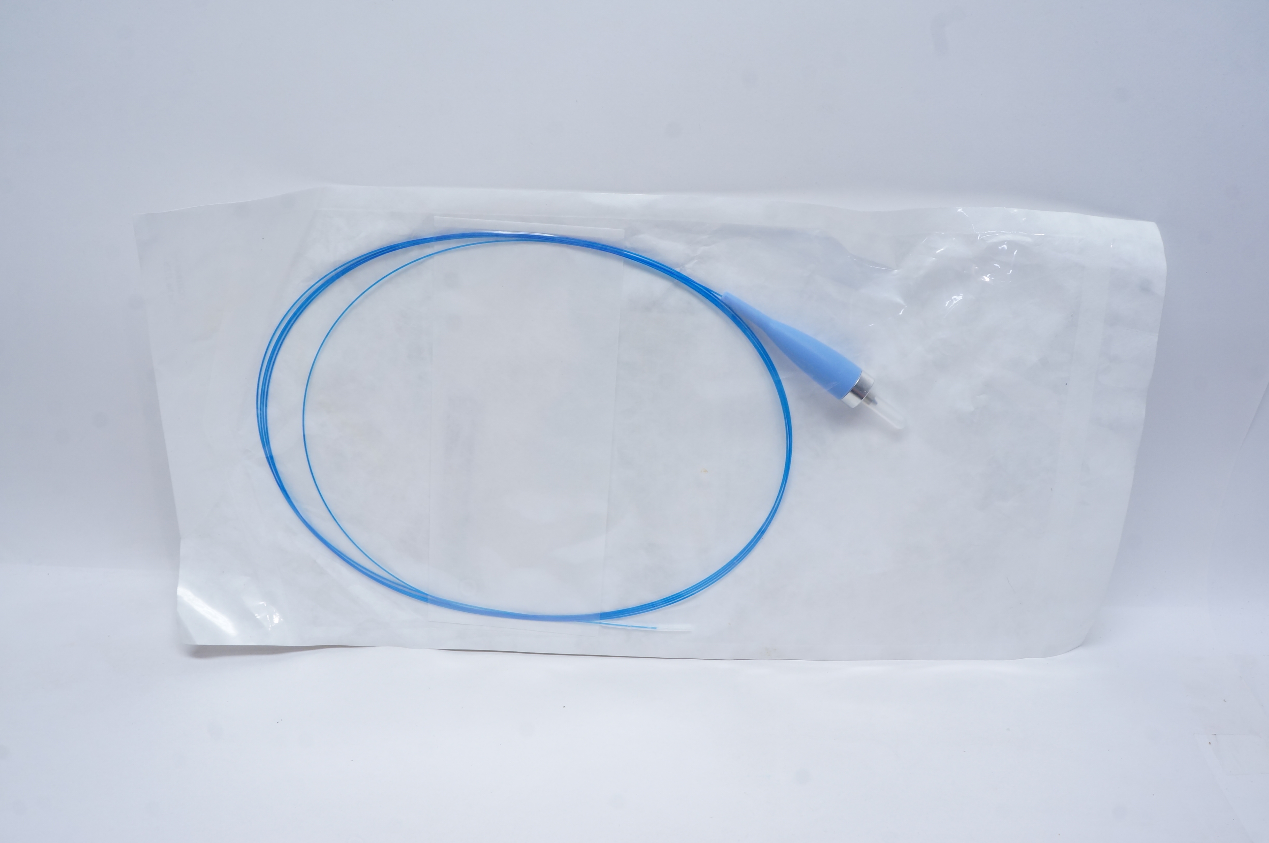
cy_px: 422
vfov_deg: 41.6
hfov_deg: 59.5
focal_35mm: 32
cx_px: 634
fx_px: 1109
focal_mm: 21
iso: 400
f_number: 13
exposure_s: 1/10
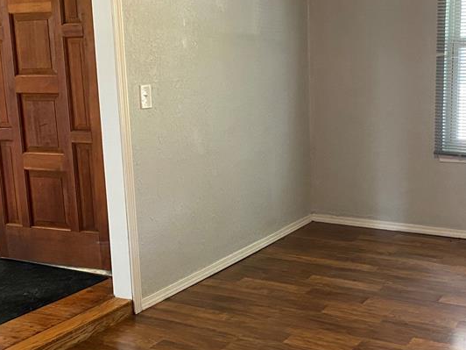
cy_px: 174
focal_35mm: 50
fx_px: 673
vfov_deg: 29.1
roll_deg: +0.5
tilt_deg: -9.9
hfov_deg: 37.4
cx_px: 338
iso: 320
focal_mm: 4.25
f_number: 1.8
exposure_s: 1/40
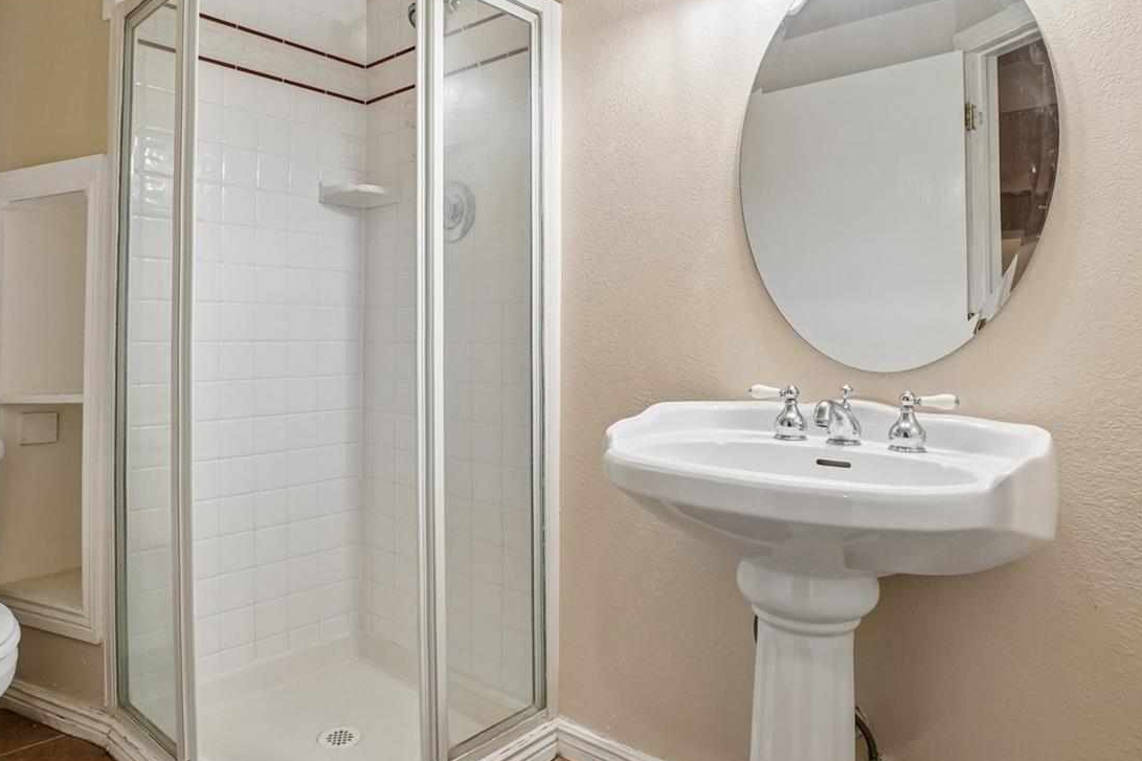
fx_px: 698
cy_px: 343
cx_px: 475
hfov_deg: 78.0
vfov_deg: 57.1
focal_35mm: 22
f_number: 8
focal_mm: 10
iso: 400
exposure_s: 1/13
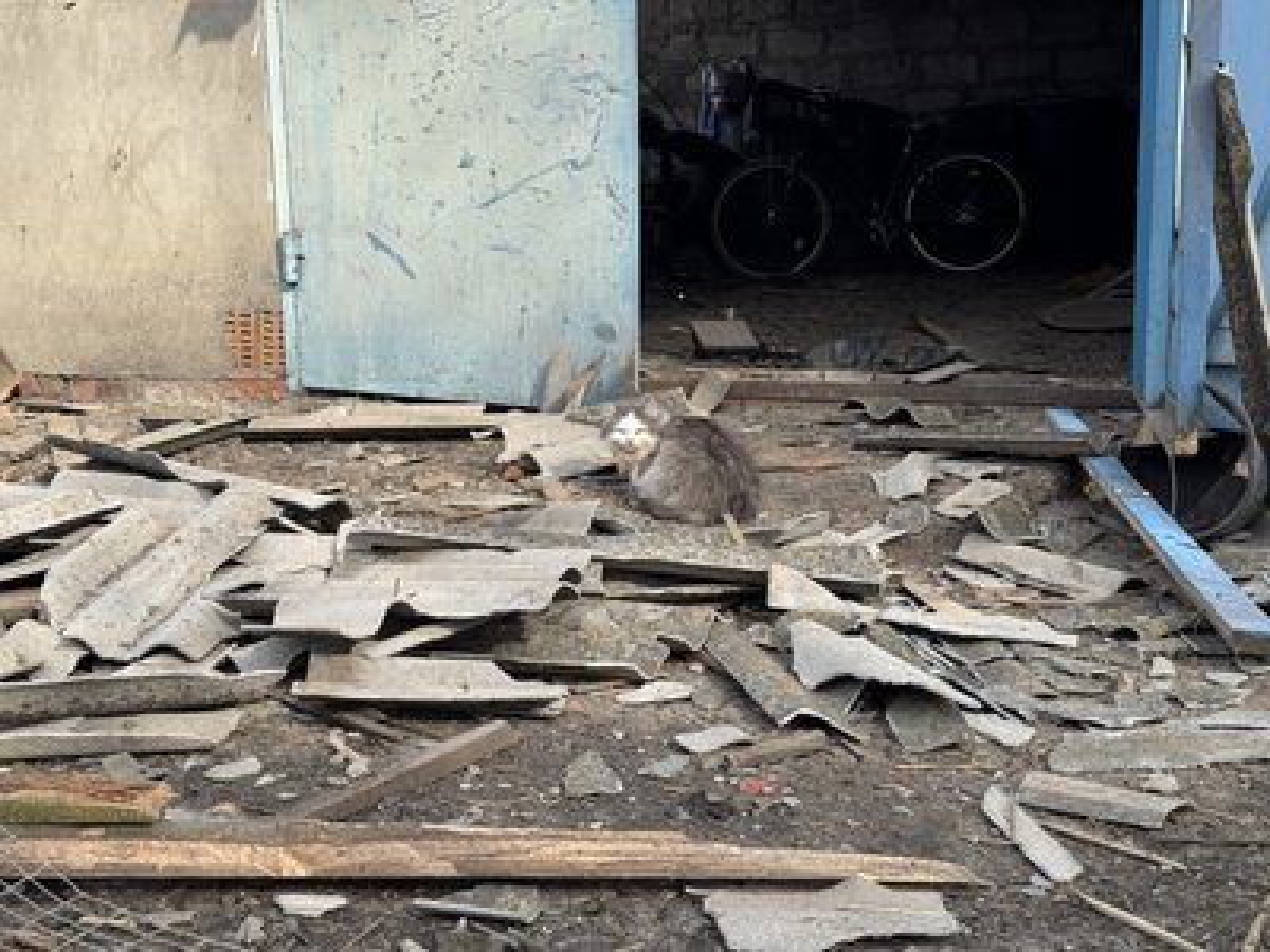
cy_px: 476
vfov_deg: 30.3
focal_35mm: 48
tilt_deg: -9.9
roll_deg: +1.4
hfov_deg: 39.7
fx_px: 1761
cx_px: 635
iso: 64
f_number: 1.78
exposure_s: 1/2179
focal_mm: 6.76
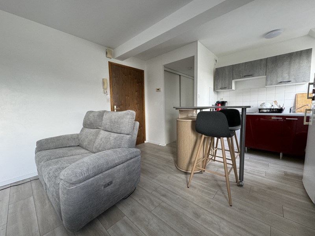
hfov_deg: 102.1
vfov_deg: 85.7
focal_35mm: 14
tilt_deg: -4.9
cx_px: 158
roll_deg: +0.8
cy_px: 118
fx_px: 127
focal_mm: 2.22
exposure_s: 1/99
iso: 200
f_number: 2.2
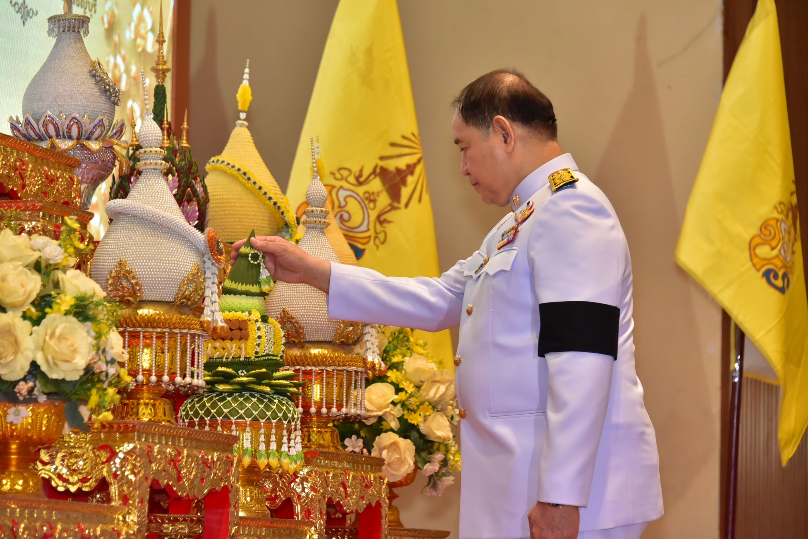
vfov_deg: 9.5
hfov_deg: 14.1
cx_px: 404
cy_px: 270
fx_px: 3256
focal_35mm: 145
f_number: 5.6
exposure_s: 1/200
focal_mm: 145
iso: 4000
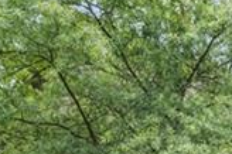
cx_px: 468
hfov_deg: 11.0
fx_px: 1088
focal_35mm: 169
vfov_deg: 7.9
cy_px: 271
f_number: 6.3
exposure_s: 1/1600
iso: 1250
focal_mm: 27
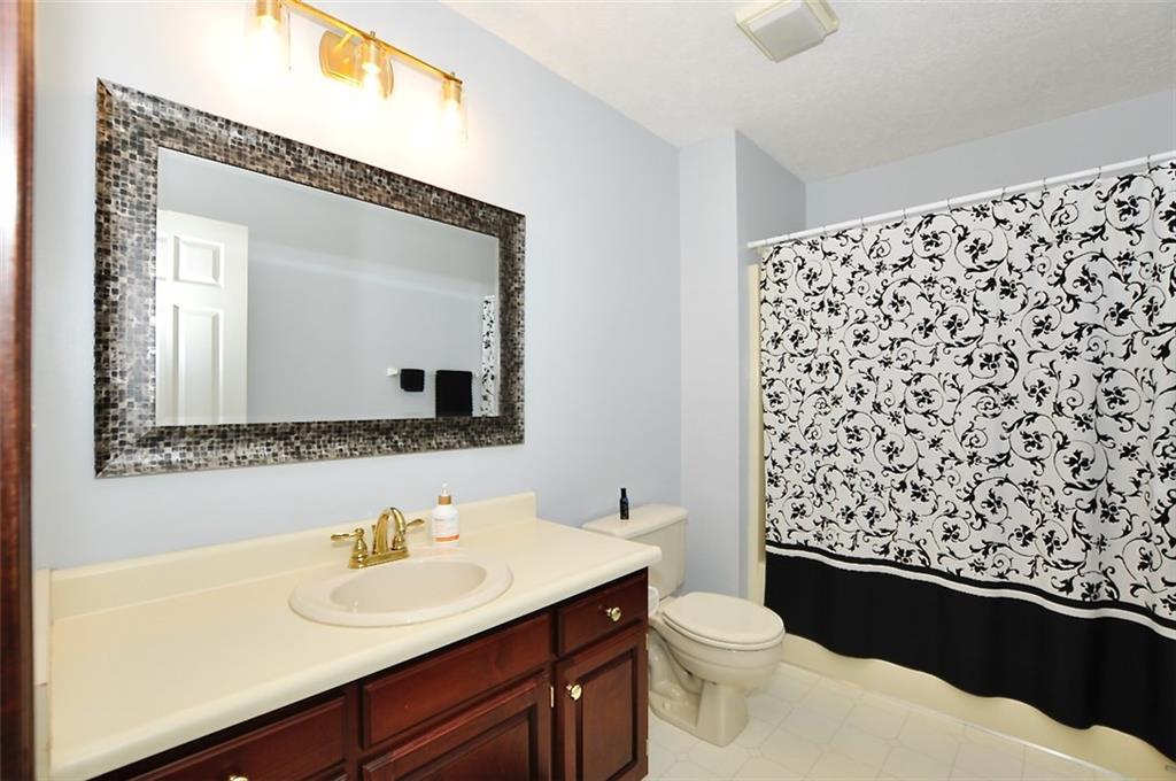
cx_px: 588
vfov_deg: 77.2
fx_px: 489
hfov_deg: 100.5
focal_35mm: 15
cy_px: 390
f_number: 5.6
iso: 400
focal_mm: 10
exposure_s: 1/60
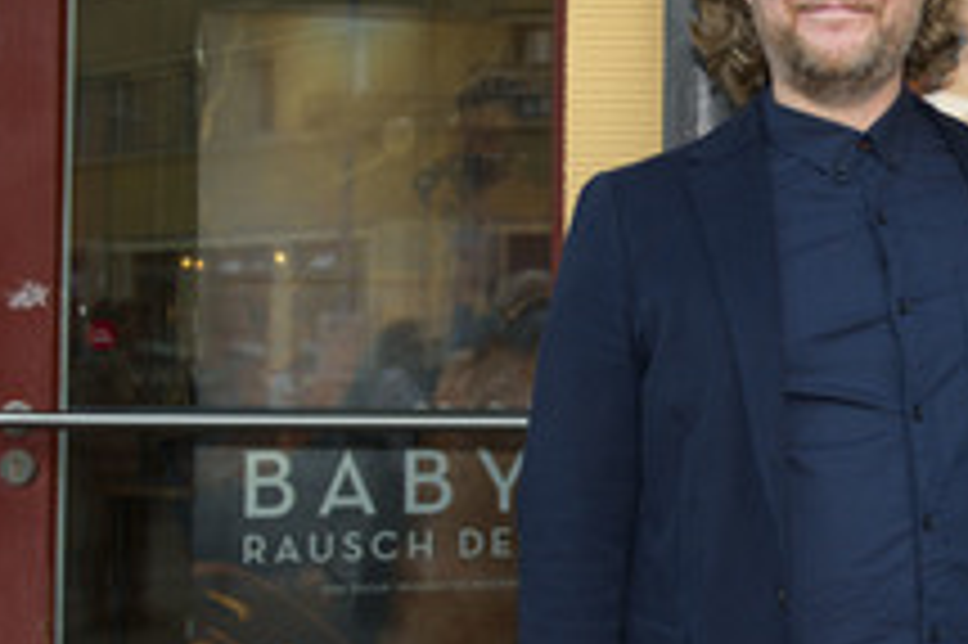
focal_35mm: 67
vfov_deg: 20.3
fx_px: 1800
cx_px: 966
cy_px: 360
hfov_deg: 28.3
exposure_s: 1/200
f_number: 4.5
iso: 800
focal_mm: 32
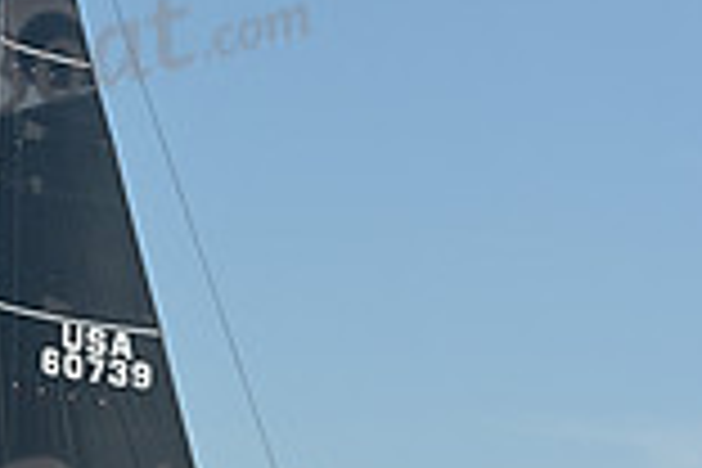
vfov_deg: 5.3
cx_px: -554
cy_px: 380
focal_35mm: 260
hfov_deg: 7.7
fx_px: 5070
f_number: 8
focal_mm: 70
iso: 320
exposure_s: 1/1000
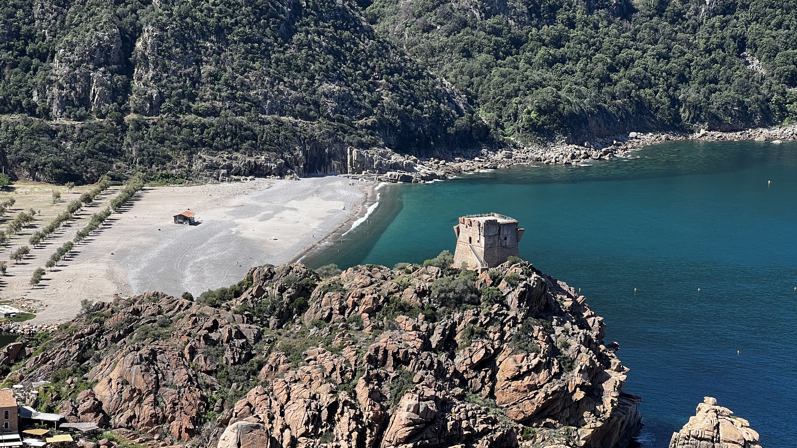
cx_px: 410
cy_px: 315
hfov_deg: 23.4
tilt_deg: -12.8
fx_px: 1923
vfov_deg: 13.3
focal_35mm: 91
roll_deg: -1.0
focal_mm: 9
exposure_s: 1/326
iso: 32
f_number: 2.8
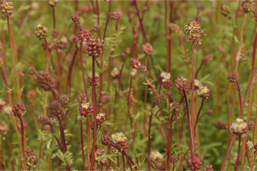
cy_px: 86
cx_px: 128
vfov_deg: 9.1
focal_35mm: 150
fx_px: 1071
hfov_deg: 13.7
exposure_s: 1/160
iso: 200
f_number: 8
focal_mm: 100
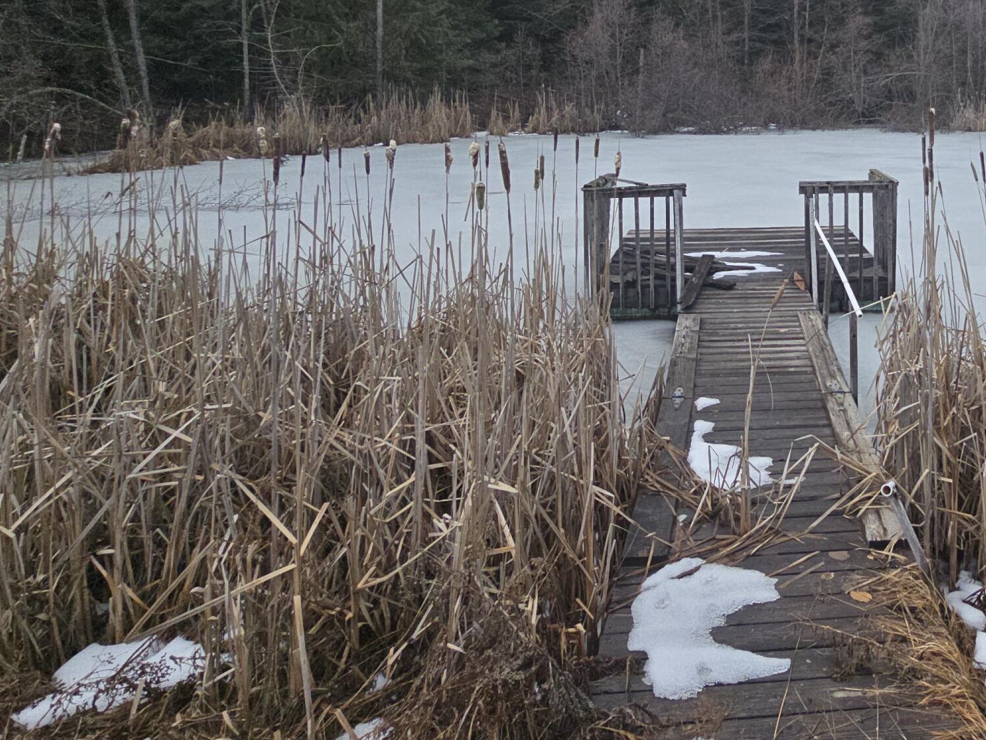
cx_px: 792
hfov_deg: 61.6
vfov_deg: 50.3
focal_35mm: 26
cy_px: 162
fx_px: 741
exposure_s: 1/351
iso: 50
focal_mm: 2.2
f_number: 2.2
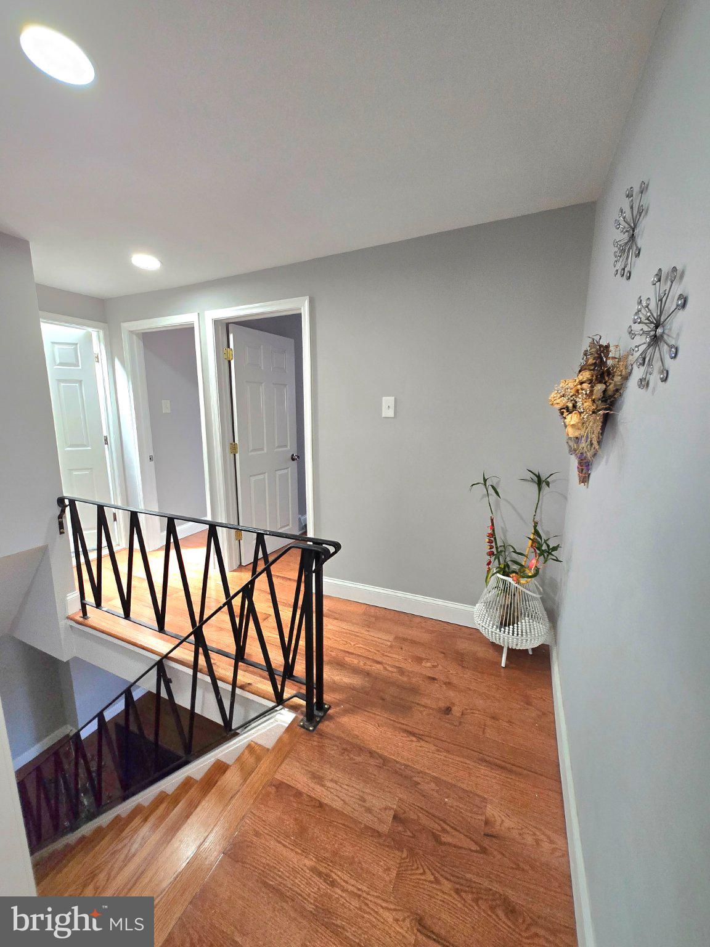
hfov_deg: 89.9
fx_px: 356
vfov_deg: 106.2
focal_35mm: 13
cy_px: 474
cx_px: 355
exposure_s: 1/60.2
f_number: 2.2
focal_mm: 1.7
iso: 160
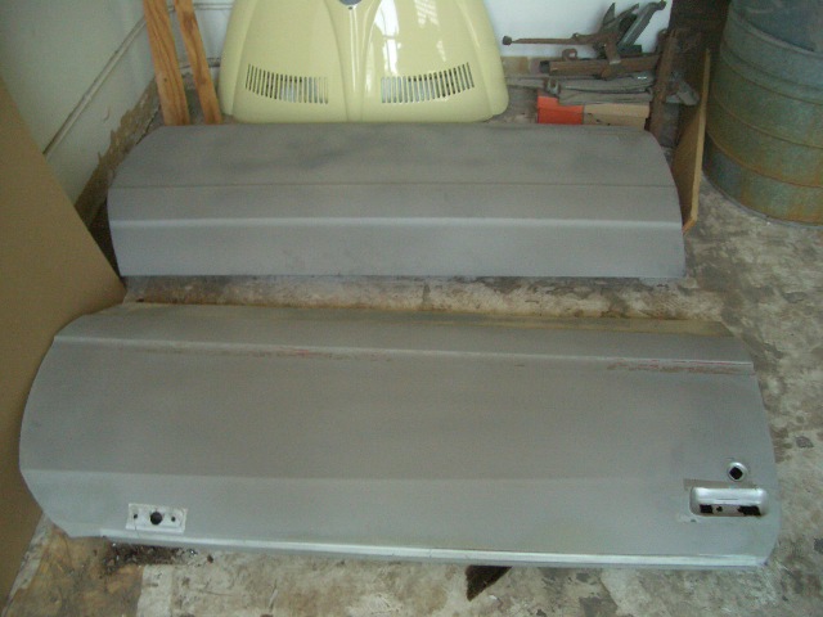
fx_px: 832
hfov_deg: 52.6
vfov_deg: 40.7
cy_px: 308
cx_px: 412
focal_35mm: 35
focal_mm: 5.8
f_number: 2.6
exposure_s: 1/60
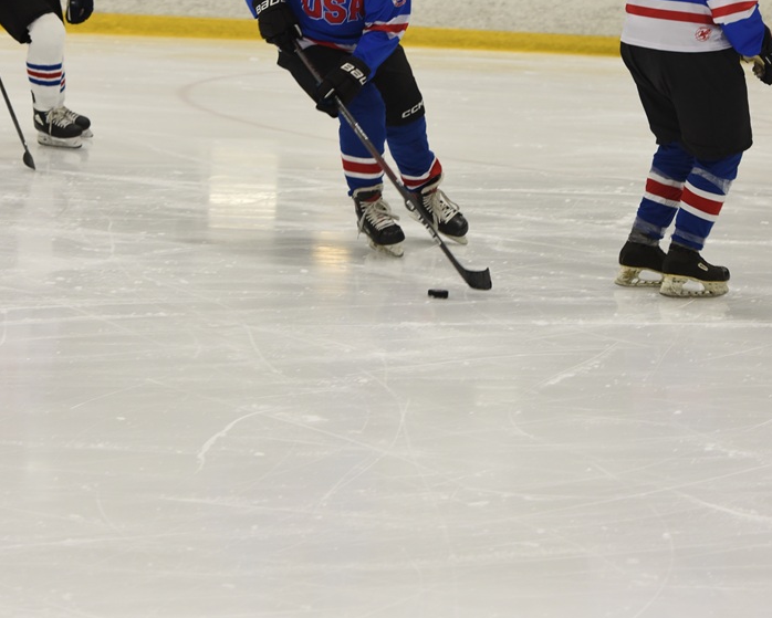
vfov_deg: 10.1
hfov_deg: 12.6
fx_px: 3497
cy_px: 101
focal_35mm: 153
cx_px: 353
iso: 1250
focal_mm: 95
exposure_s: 1/200
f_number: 5.6
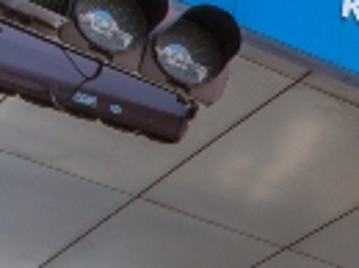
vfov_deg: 9.5
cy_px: 598
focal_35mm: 142
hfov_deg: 10.3
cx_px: 1063
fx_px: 1470
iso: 100
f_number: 8
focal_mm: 16
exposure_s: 1/200
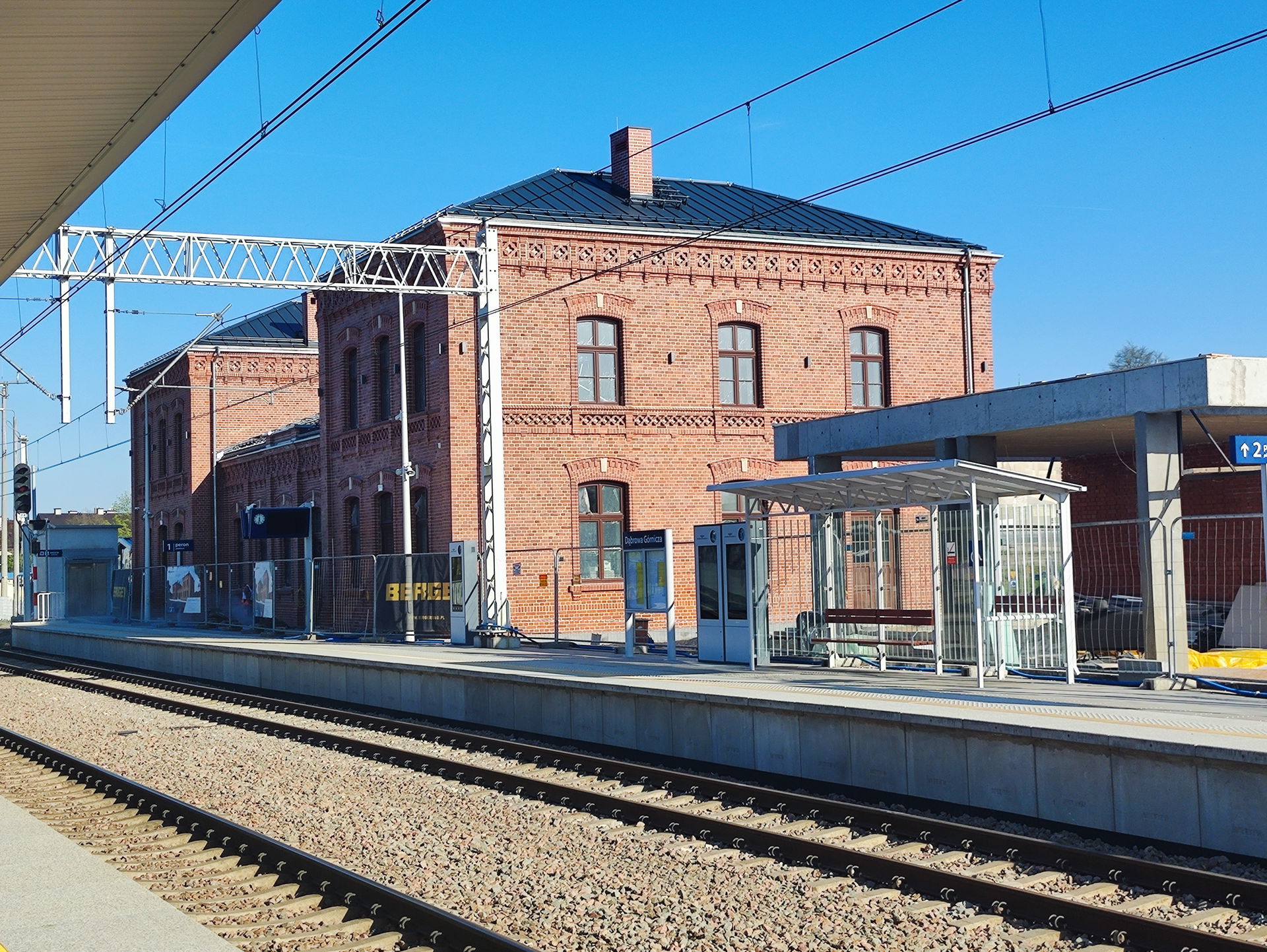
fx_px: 915
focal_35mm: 25
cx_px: 634
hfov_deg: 69.4
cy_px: 476
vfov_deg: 54.9
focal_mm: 4.71
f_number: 1.79
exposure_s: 1/1122
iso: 50
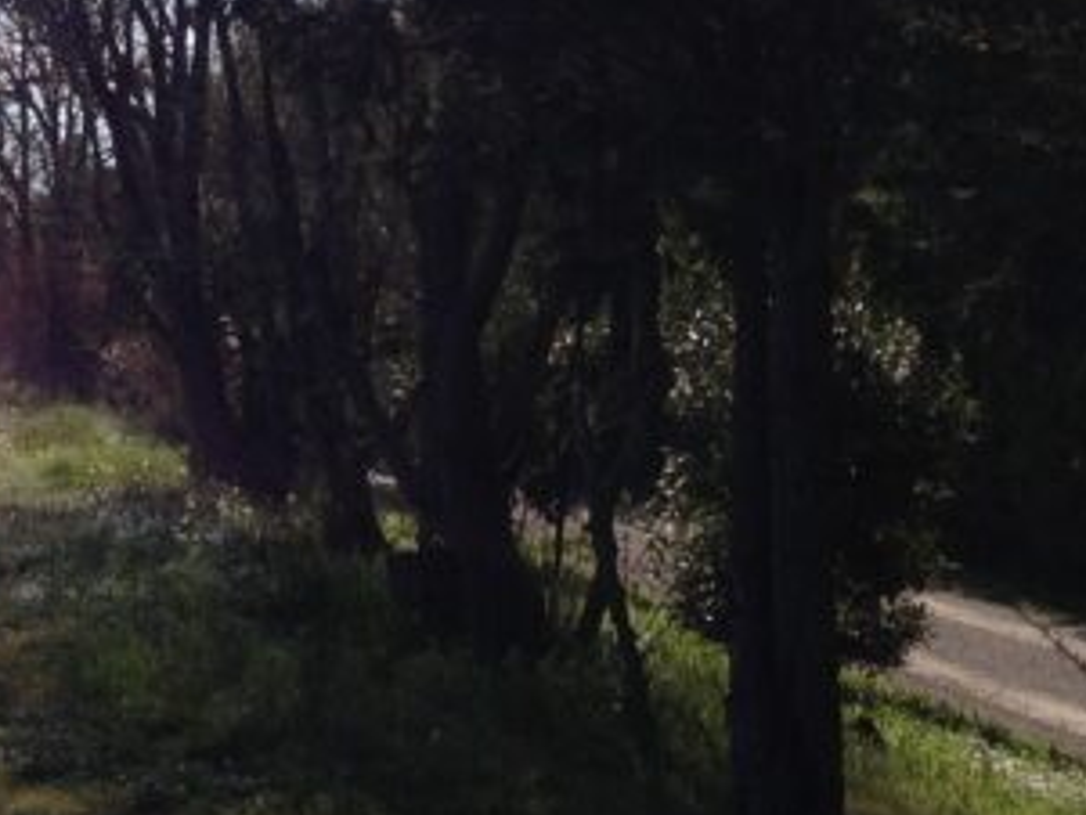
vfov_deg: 12.3
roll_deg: -0.9
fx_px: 3735
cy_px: 25
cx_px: -278
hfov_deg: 15.8
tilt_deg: +2.6
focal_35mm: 119
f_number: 2.4
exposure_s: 1/2632
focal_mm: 4.28
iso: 50
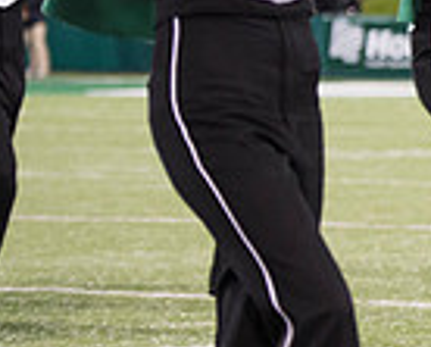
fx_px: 4627
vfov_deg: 4.3
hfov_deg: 5.2
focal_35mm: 362
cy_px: 0
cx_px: 899
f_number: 2.8
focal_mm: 92
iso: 2500
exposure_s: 1/400
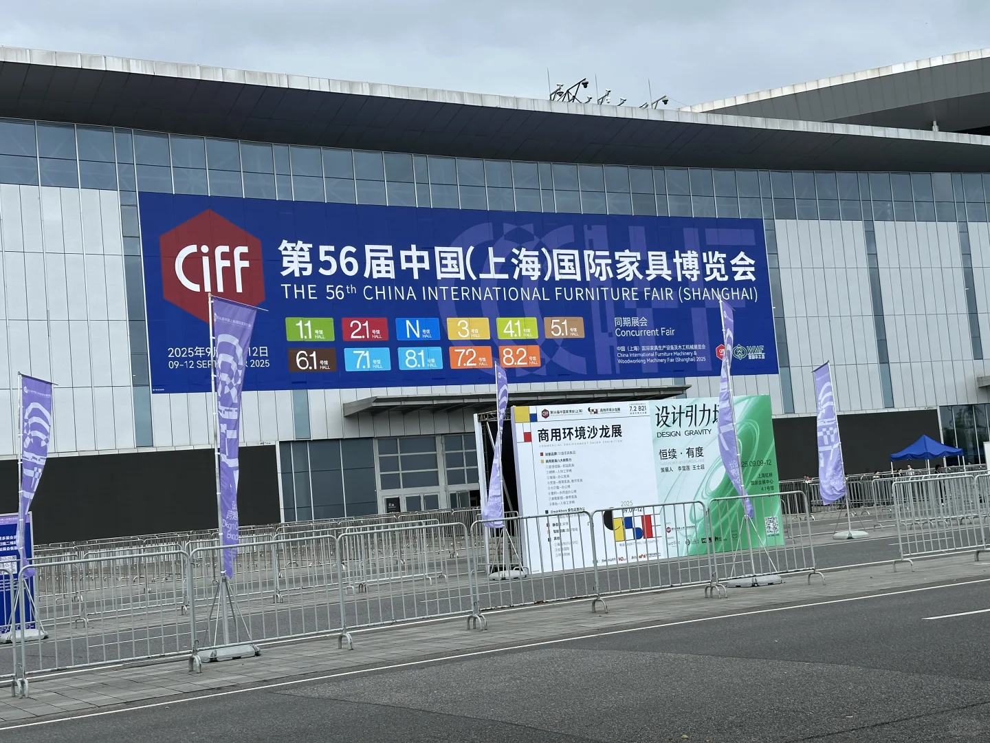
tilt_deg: +5.2
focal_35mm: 48
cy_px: 372
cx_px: 495
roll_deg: +5.5
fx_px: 1373
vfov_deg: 30.3
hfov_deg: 39.7
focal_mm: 6.86
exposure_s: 1/1475
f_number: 1.78
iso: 64
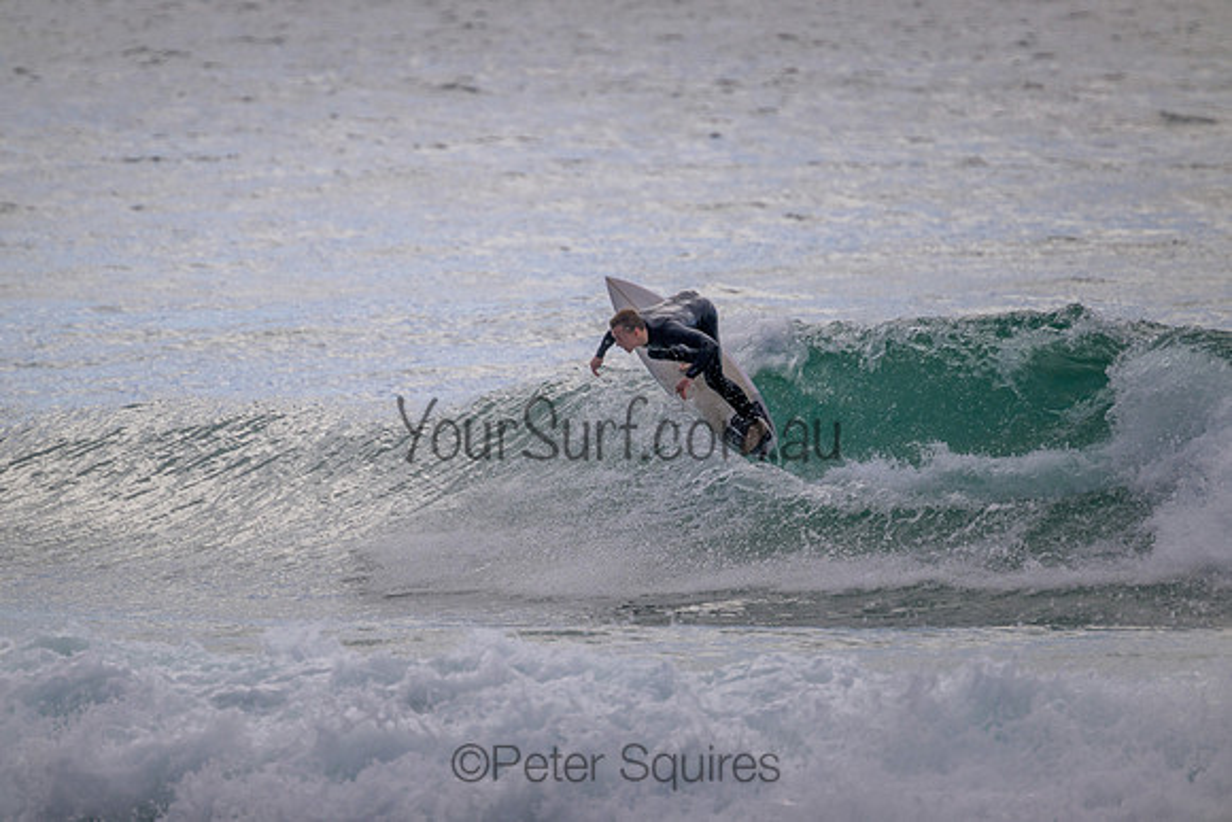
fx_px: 27383
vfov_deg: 1.7
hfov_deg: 2.6
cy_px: 411
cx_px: 616
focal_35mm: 800
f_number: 11
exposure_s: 1/2000
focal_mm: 800
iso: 720
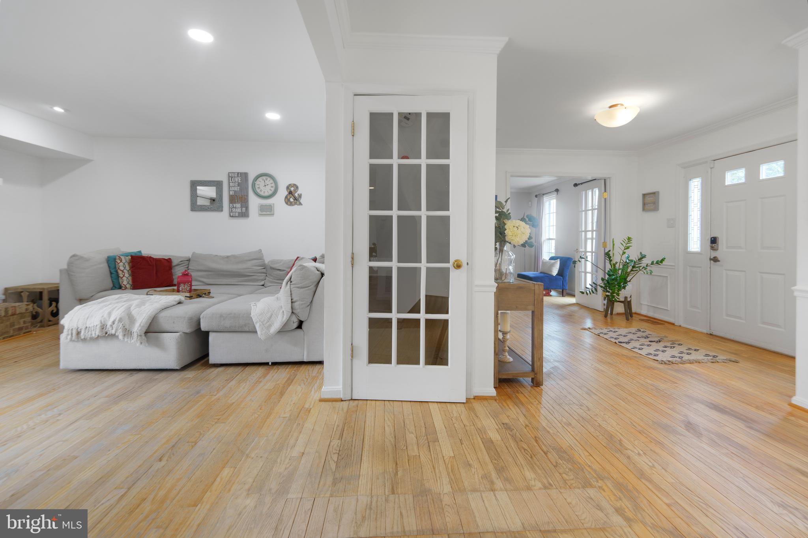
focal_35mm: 14
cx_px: 404
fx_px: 314
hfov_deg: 104.3
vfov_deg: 81.2
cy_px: 269
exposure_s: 1/25
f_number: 7.1
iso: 400
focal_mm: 14
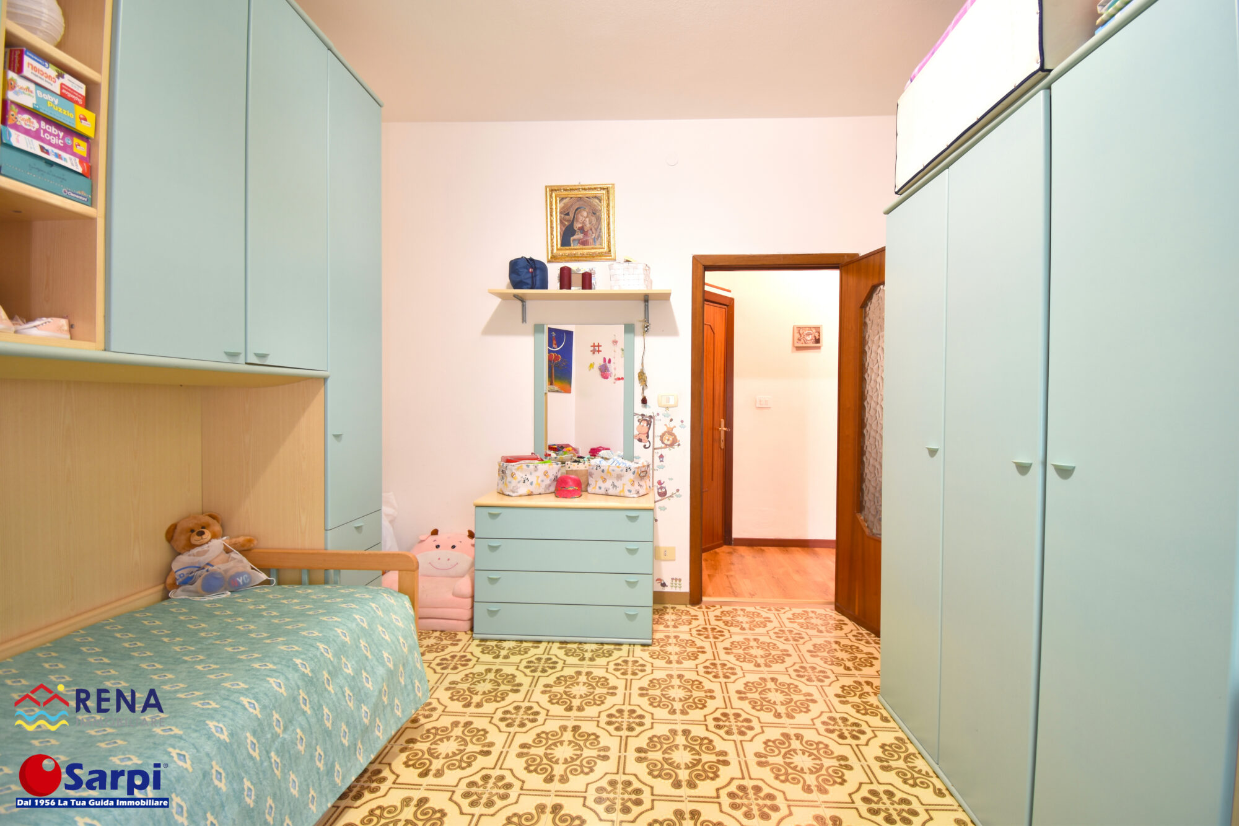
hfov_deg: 100.4
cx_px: 620
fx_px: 516
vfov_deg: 77.3
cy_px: 413
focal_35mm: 15
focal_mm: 10
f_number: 4.5
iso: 100
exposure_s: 1/1.3
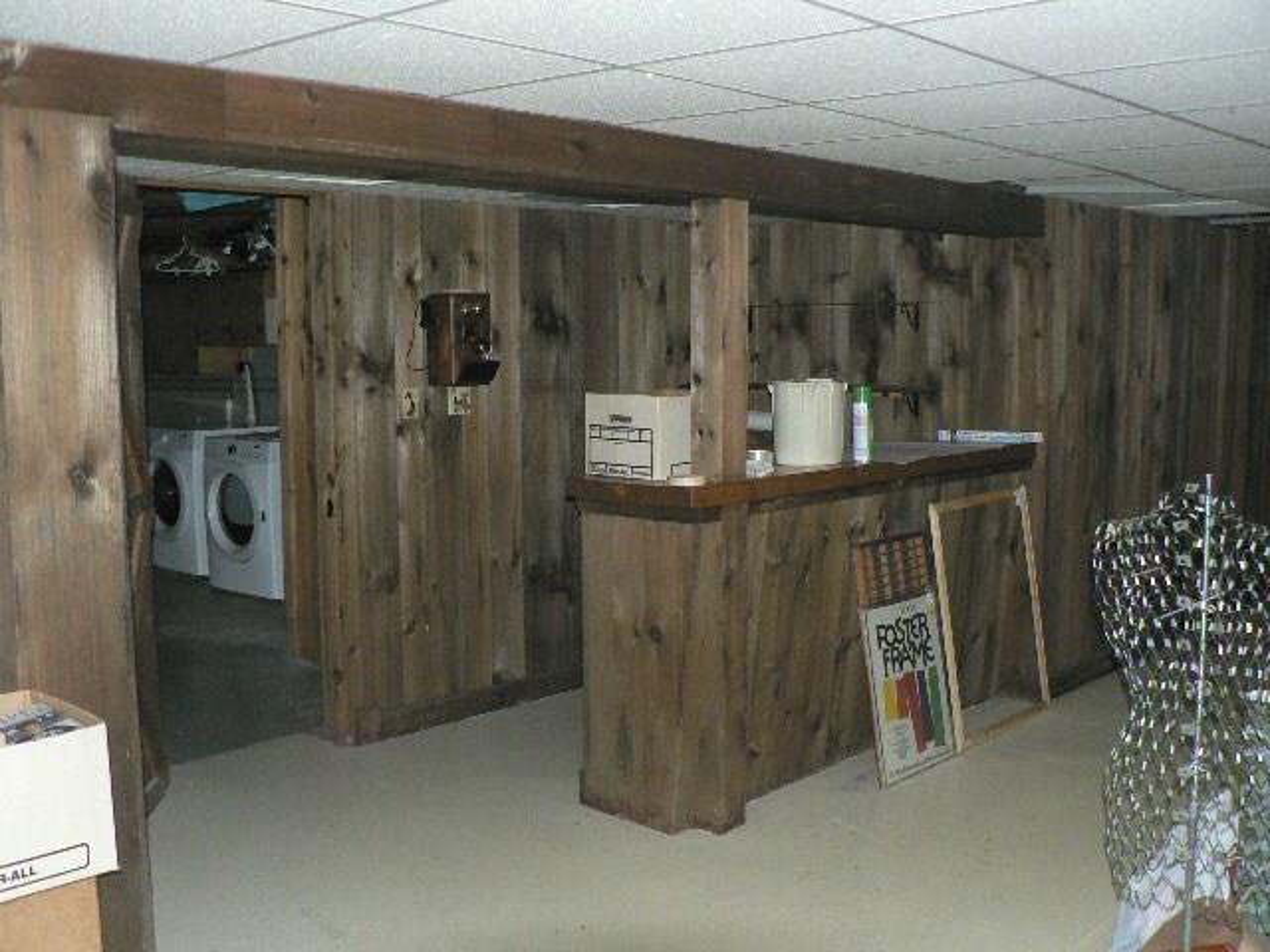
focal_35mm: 36
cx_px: 635
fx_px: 1321
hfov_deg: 51.4
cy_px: 476
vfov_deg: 39.7
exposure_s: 1/60
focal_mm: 6
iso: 400
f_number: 2.8
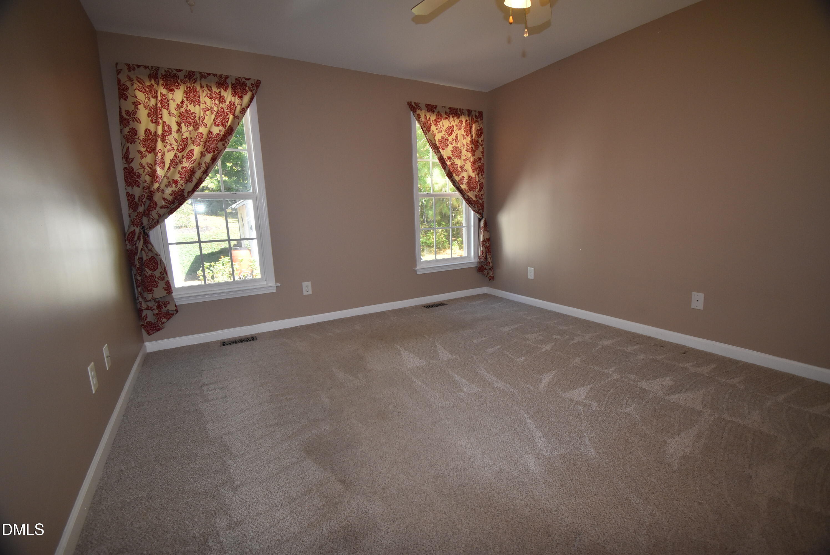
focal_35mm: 15
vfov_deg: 77.4
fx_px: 346
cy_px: 278
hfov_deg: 100.3
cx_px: 415
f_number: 5
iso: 800
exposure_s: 1/100
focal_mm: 10
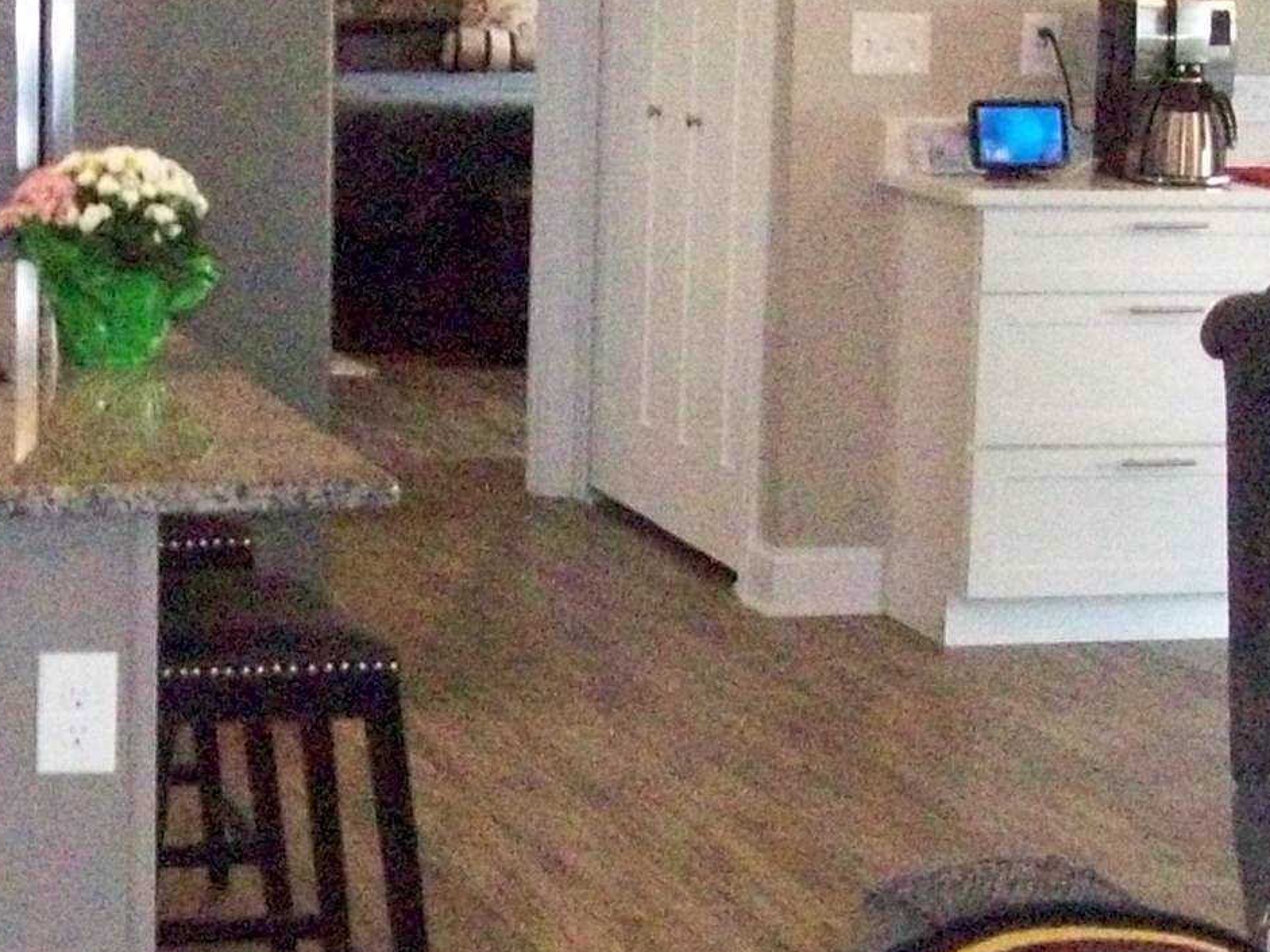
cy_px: 614
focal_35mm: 109
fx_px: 3997
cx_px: 372
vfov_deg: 13.6
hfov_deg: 18.0
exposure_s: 1/128
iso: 800
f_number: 2.7
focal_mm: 6
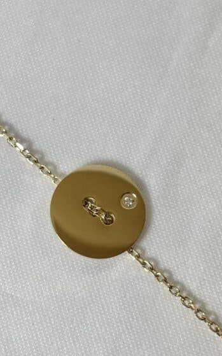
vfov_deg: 20.6
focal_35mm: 101
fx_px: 978
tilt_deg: -79.8
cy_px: 184
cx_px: 112
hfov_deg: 12.9
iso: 32
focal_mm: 5.96
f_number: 1.6
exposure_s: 1/209
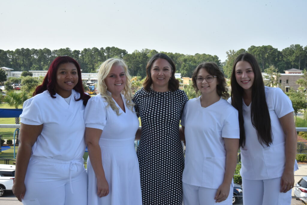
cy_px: 102
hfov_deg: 41.1
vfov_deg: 28.1
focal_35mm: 48
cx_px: 154
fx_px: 410
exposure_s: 1/180
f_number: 32
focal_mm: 48
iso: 1600
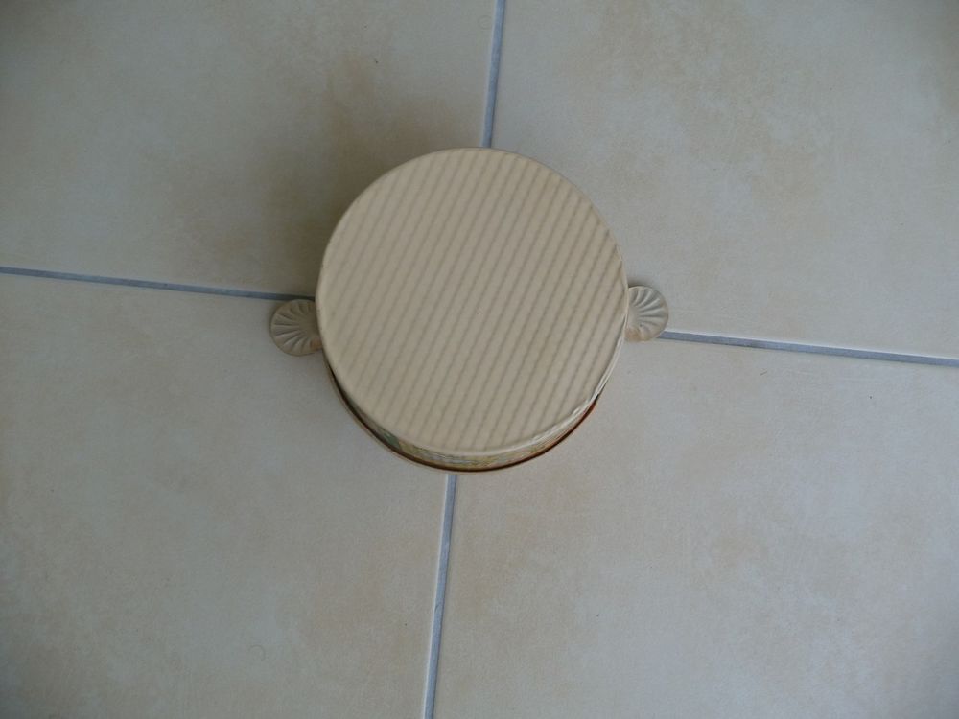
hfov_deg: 63.4
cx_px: 480
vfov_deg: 49.7
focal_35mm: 28
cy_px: 360
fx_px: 776
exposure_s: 1/60
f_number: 3.3
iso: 100
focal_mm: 4.7
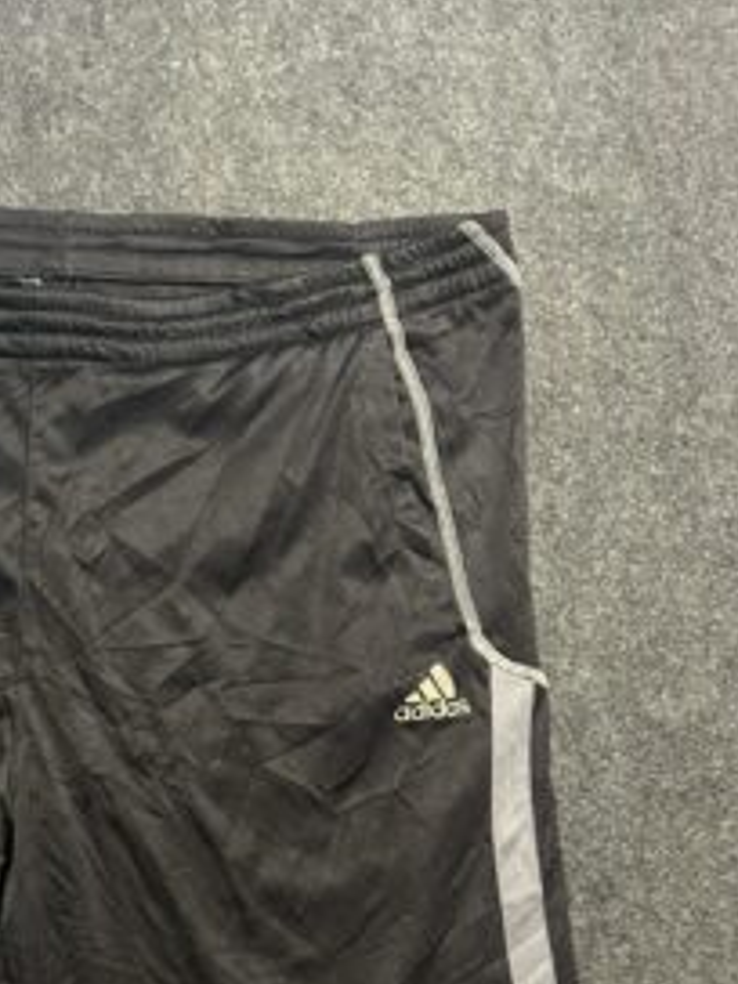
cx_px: 18
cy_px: 823
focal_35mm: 51
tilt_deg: -59.7
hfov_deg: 27.1
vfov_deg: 35.9
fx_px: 1450
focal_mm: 5.7
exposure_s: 1/33
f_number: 1.5
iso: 500
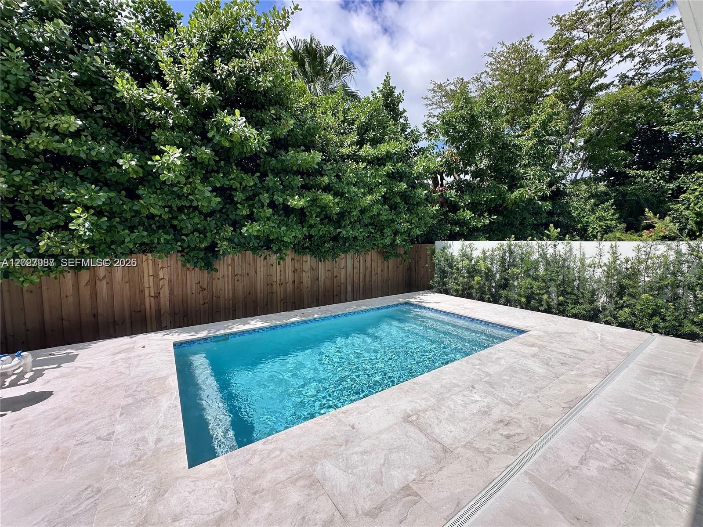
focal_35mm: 14
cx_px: 352
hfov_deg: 102.1
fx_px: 284
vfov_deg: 85.7
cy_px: 264
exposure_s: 1/2092
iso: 50
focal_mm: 2.22
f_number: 2.2
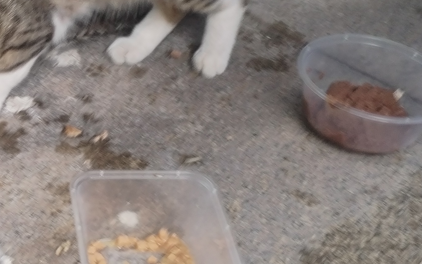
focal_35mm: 80
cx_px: 0
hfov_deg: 24.6
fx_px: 920
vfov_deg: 16.3
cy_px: 162
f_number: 1.8
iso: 237
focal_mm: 4.75
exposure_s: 1/50
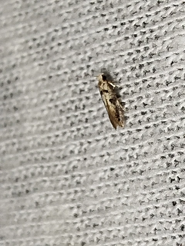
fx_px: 1140
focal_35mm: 160
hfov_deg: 9.3
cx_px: 92
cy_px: 123
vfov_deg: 12.3
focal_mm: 5.31
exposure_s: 1/50
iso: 100
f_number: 1.7
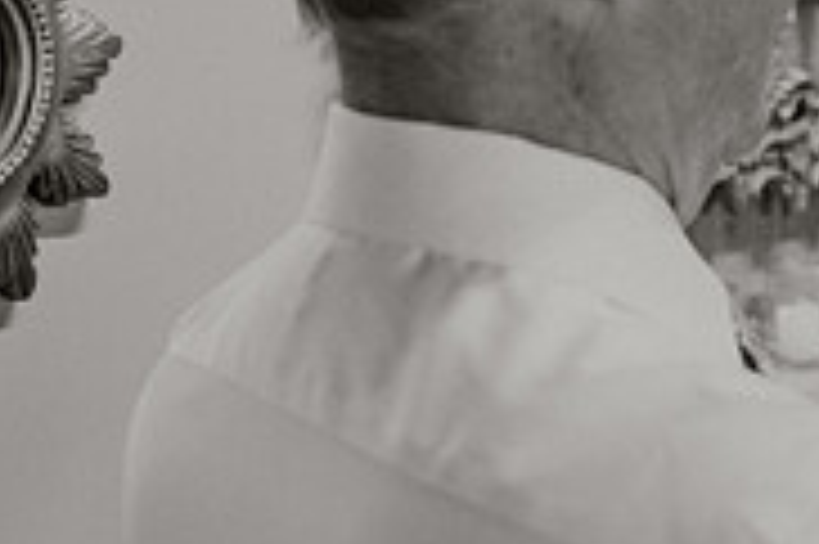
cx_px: 1102
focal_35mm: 124
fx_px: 2818
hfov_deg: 15.6
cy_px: -22
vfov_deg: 10.9
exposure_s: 1/160
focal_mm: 38
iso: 1250
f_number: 3.5
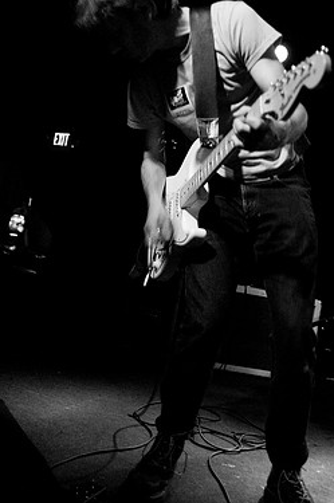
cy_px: 235
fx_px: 502
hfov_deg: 36.8
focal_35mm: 36
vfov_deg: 53.1
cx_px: 179
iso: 800
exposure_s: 1/20
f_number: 2.8
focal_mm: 20
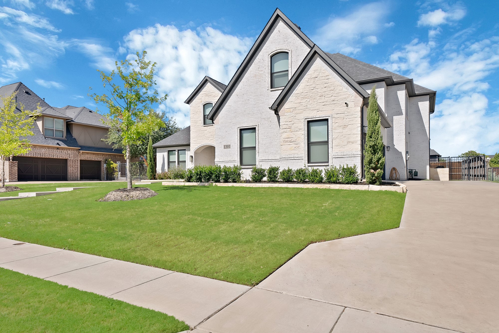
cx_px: 250
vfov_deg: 57.2
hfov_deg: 78.6
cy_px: 166
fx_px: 305
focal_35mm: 22
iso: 640
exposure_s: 1/160
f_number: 10
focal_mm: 22
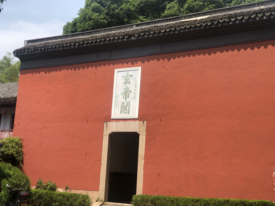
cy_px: 103
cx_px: 138
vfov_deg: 28.0
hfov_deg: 36.8
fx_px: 413
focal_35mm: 52
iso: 16
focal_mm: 6
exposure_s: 1/571
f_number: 2.4
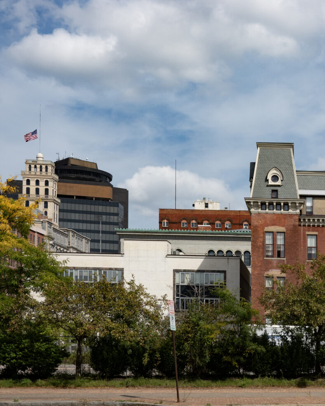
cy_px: 202
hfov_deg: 23.5
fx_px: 757
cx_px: 303
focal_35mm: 63
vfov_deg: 30.0
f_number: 5.6
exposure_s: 1/640
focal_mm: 16.21
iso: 100
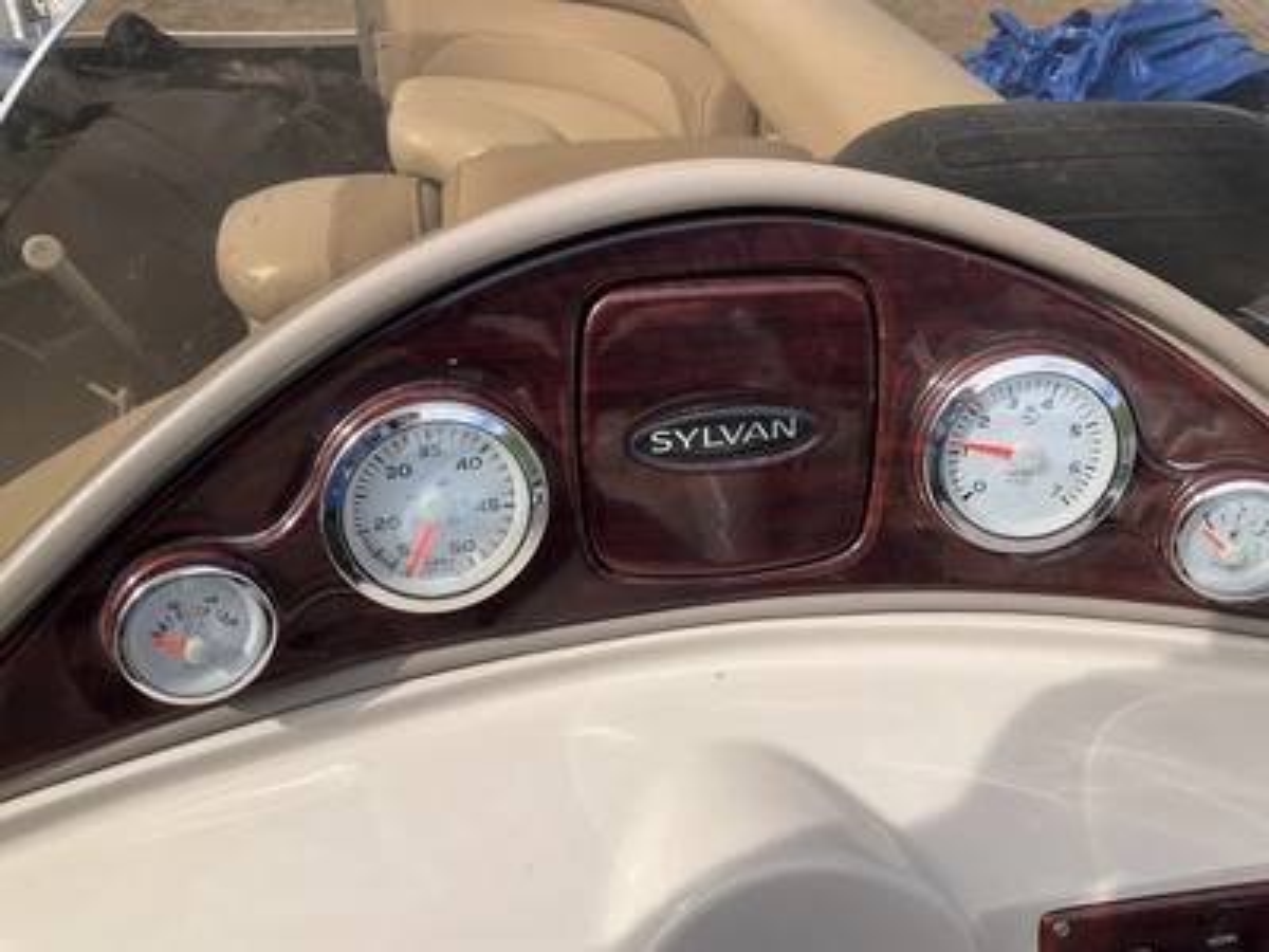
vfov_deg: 48.2
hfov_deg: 61.7
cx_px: 634
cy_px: 476
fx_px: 1063
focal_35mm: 29
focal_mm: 3
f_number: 1.8
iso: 25
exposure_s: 1/1055
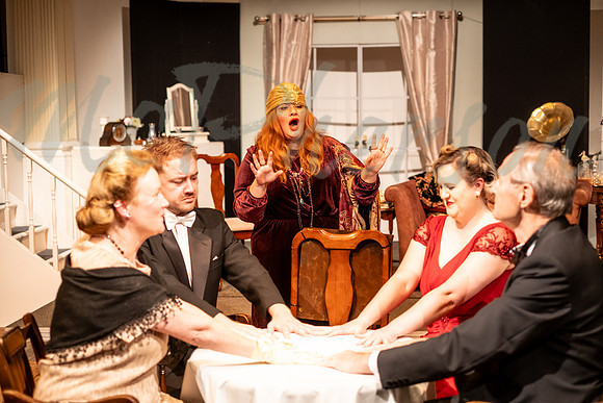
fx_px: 888
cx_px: 302
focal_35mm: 53
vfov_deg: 25.5
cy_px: 202
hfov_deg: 37.5
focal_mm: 35
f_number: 2
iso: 1000
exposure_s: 1/250
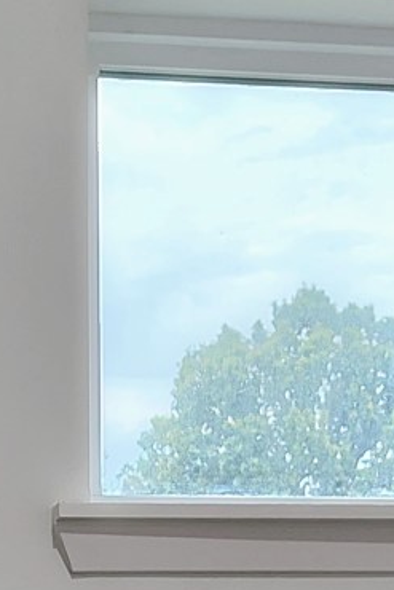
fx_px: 2263
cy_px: 1097
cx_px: 54
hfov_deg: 9.9
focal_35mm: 138
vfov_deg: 13.2
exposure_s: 1/120
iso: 484
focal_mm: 5.56
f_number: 1.8
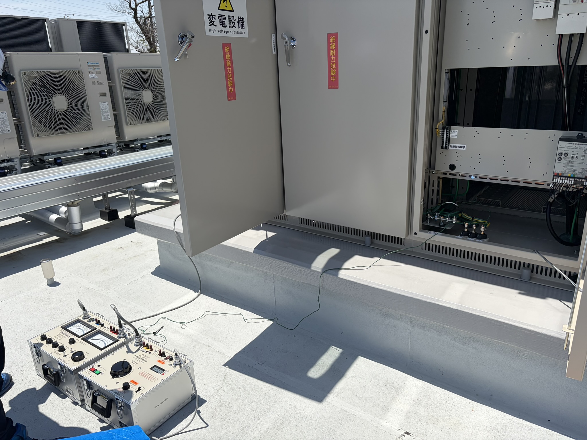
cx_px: 294
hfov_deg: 67.3
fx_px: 441
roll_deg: +2.4
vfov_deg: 53.1
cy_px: 220
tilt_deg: -17.9
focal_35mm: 26
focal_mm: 5.96
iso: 64
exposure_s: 1/6993
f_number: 1.6
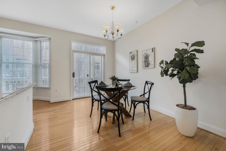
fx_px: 88
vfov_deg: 81.2
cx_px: 113
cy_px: 76
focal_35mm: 14
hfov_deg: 104.3
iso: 200
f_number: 8
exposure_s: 1/10
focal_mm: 14
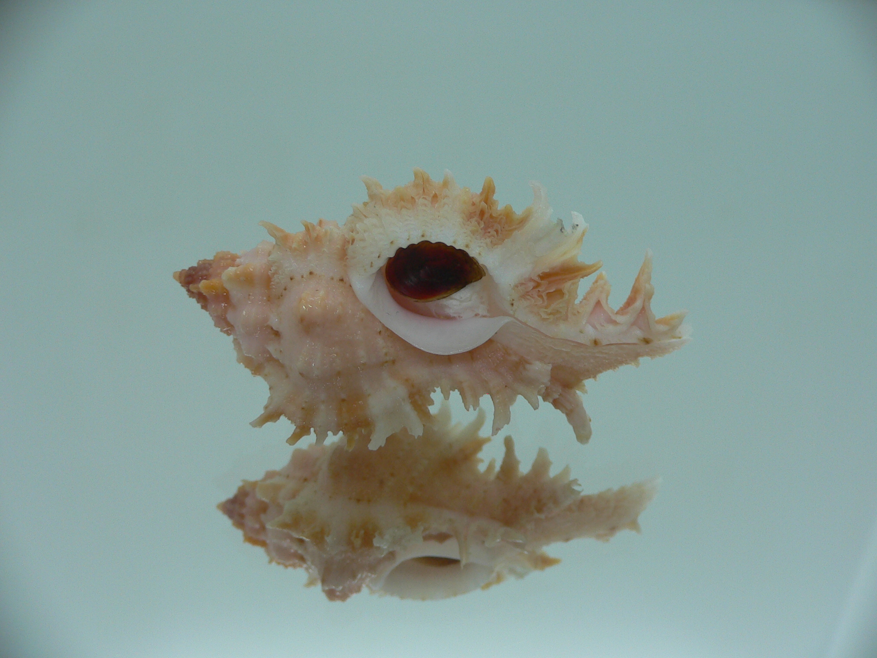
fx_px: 887
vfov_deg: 40.7
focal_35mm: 35
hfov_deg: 52.6
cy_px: 329
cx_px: 438
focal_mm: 4.6
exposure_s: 1/60
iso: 80
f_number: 2.8
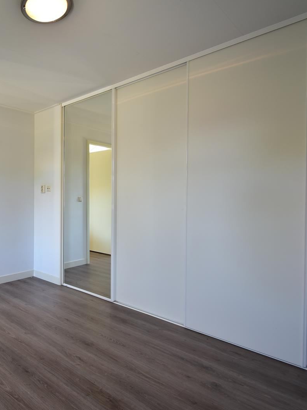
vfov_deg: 76.4
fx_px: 260
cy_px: 201
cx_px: 30
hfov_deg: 53.4
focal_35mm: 22
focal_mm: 10
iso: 100
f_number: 4.5
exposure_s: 1/6
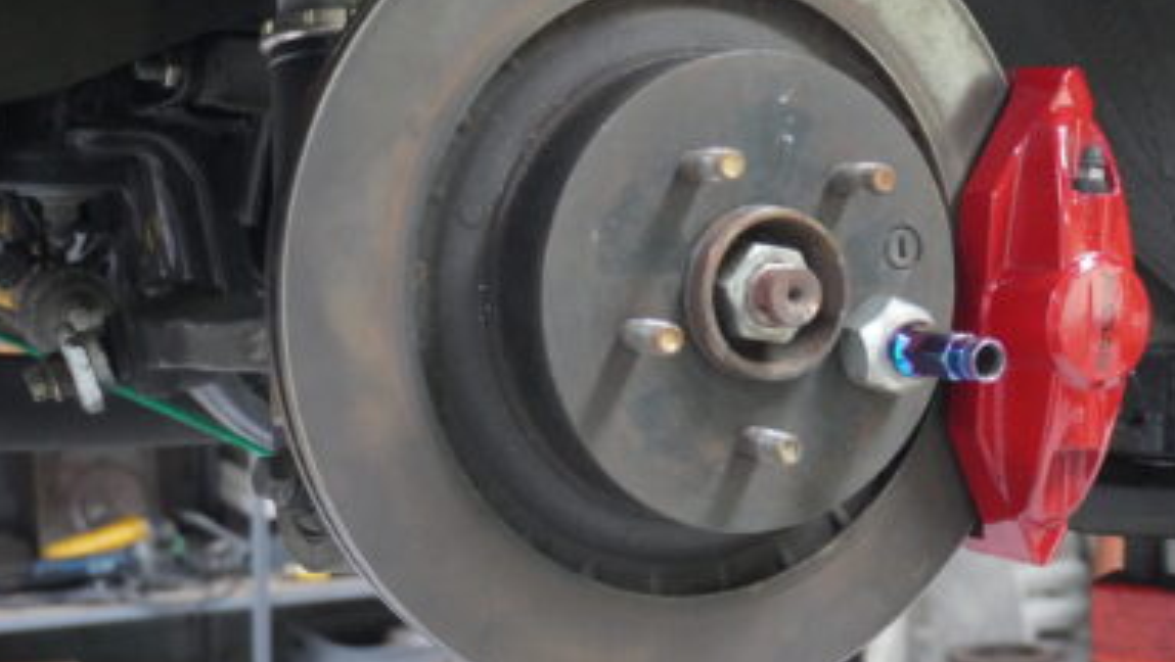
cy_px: 279
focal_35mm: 59
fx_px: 1839
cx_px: 724
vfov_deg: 20.4
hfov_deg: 35.3
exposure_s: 1/125
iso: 6400
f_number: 5
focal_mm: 30
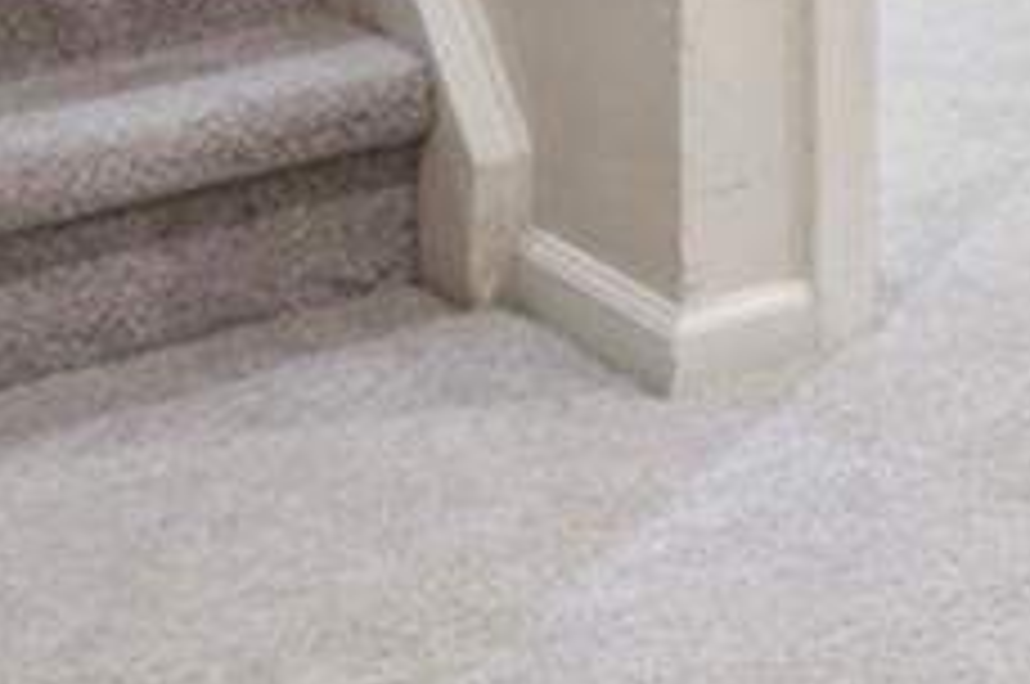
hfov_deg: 13.0
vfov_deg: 10.6
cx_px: 2577
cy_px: -904
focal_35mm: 112
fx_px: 3200
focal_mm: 16
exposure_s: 1
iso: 250
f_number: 11
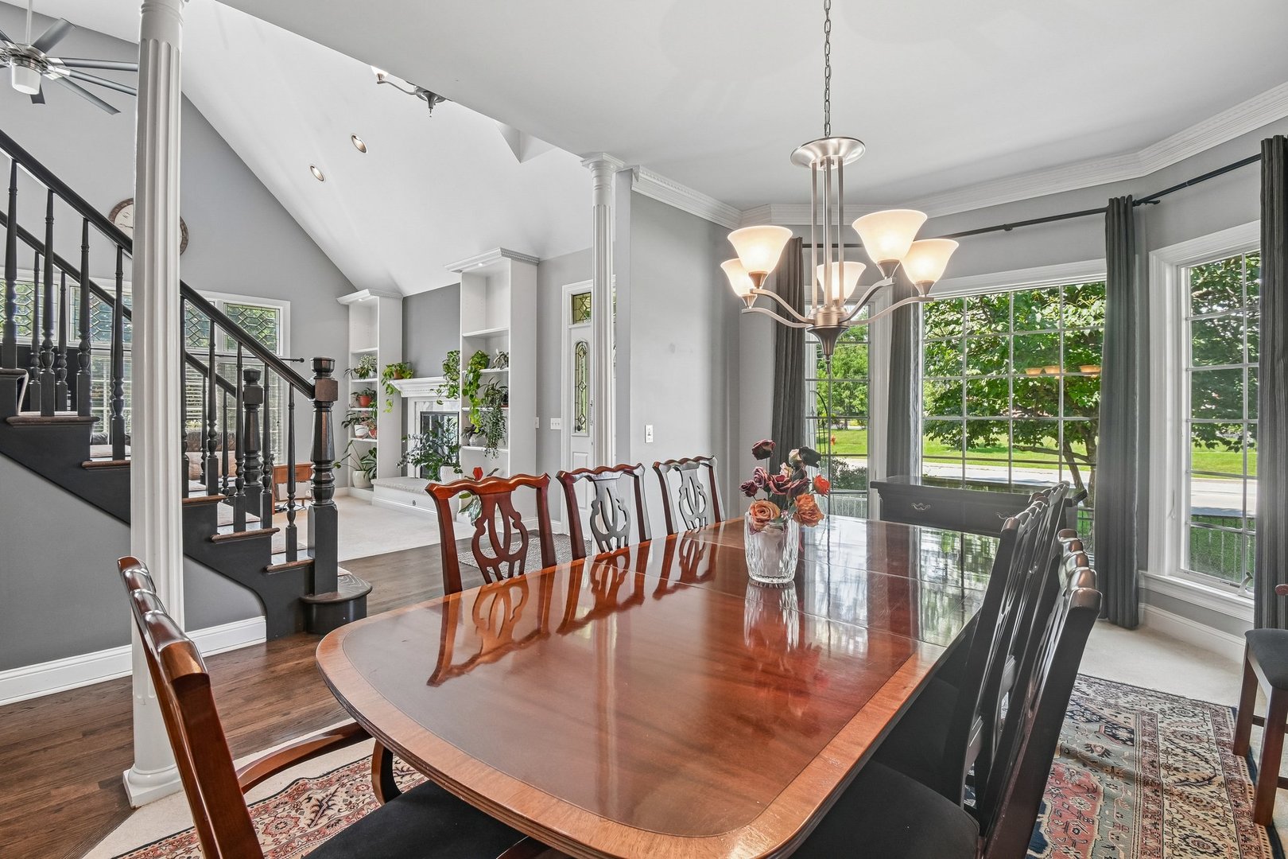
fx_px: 537
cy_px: 430
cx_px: 644
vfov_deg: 77.3
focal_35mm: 15
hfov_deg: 100.4
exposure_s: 1/15
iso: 360
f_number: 8
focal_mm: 10
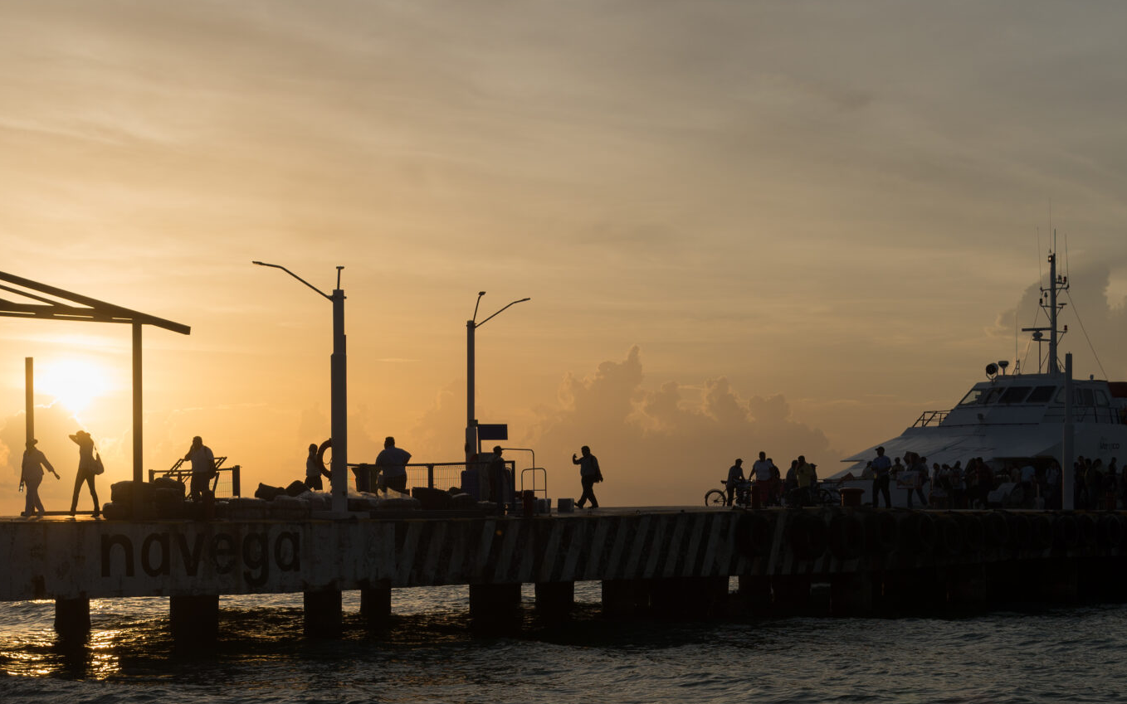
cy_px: 586
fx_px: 2242
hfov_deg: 28.2
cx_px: 607
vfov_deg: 17.7
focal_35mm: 73
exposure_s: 1/640
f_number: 7.1
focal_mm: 38
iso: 100
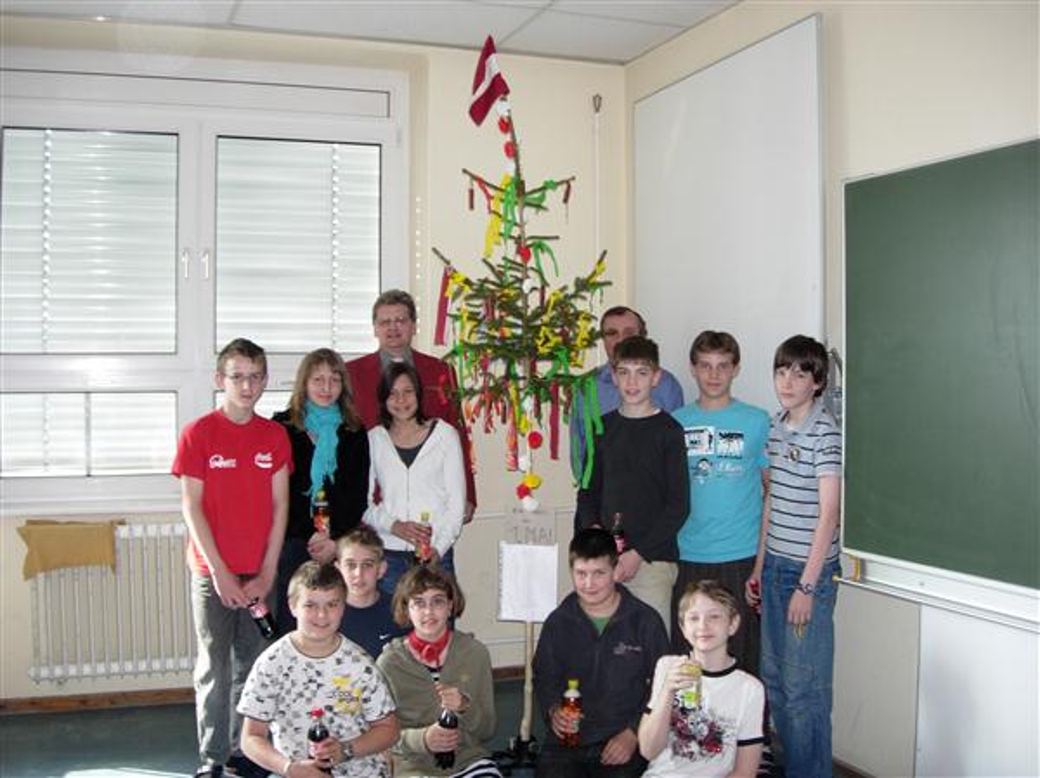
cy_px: 389
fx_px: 1141
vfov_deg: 37.7
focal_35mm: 38
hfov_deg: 49.0
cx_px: 520
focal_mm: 7.8
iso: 86
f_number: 2.8
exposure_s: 1/34.8
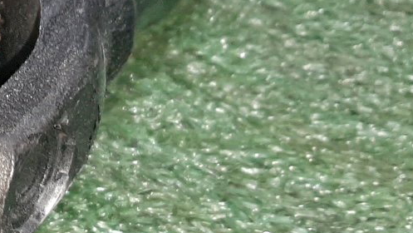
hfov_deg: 23.7
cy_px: 188
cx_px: -76
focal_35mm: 82
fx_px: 898
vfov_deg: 14.7
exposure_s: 1/50
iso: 177
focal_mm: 3.93
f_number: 1.7
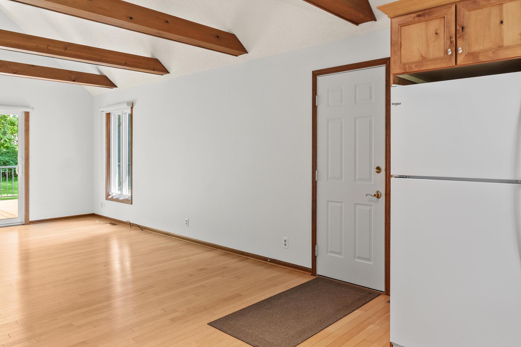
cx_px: 369
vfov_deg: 52.8
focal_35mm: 24
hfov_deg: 70.4
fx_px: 347
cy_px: 140
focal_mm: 16
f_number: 8
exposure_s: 1/1.67
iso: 250
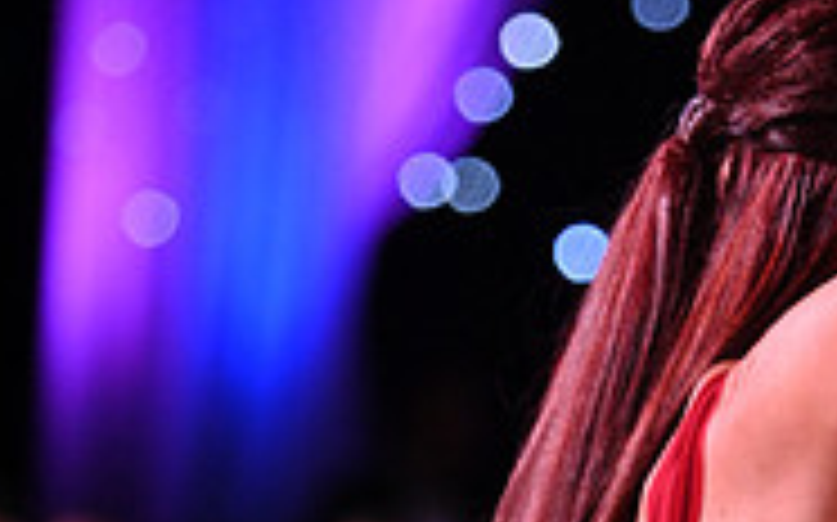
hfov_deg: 3.5
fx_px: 13747
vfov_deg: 2.2
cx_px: 862
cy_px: 828
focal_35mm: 603
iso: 3200
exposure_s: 1/320
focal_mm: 190
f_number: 5
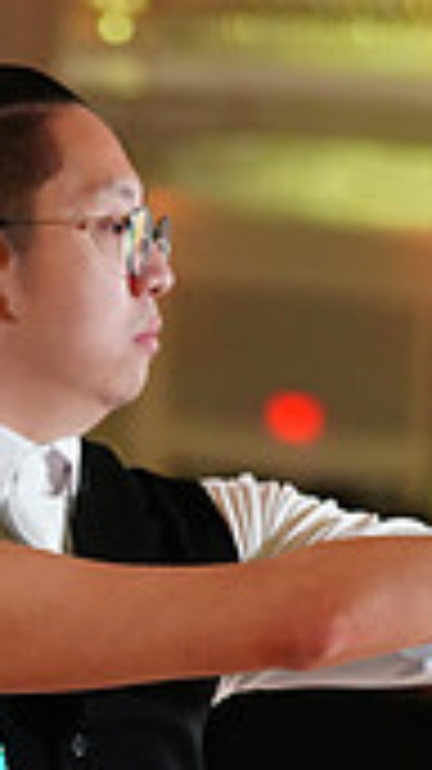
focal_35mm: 249
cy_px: 928
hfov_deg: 4.9
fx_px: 5078
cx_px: 2
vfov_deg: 8.6
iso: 3200
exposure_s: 1/400
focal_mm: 70
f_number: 2.8
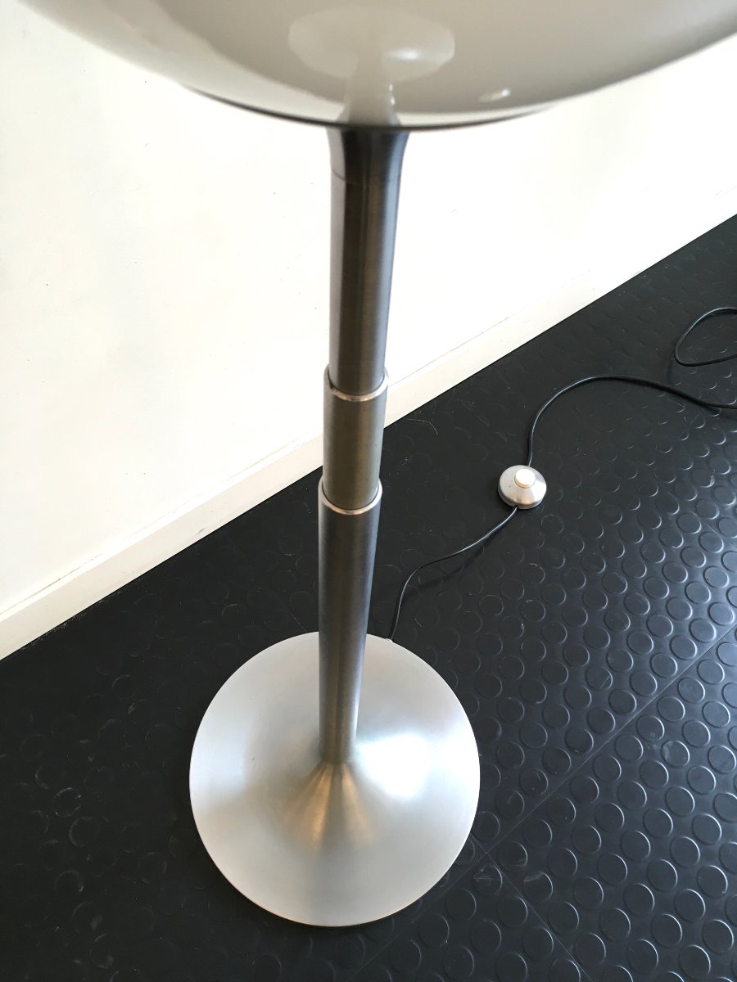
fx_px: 823
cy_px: 491
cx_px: 368
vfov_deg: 61.7
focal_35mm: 29
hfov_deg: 48.2
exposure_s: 1/33
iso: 32
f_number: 2.2
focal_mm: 4.15
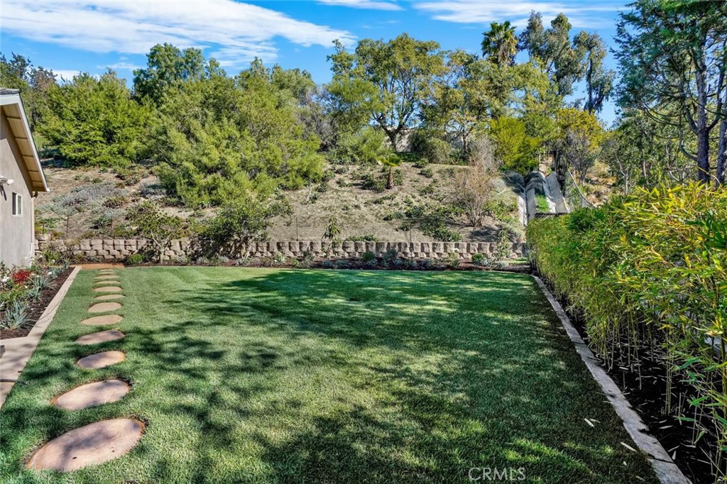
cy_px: 242
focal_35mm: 16
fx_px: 323
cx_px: 364
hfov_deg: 96.8
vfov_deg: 73.7
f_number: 7.1
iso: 400
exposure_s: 1/640
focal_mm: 16
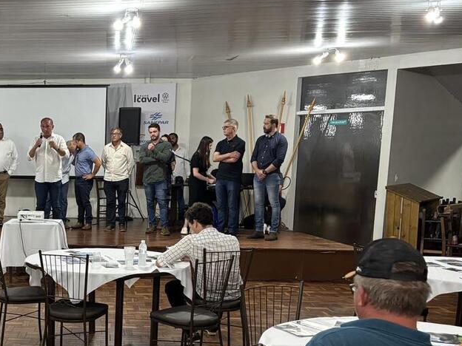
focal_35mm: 50
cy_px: 257
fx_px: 667
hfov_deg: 35.7
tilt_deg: -9.4
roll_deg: -0.3
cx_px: 38
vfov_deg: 28.7
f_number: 1.6
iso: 250
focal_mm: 5.96
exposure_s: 1/60
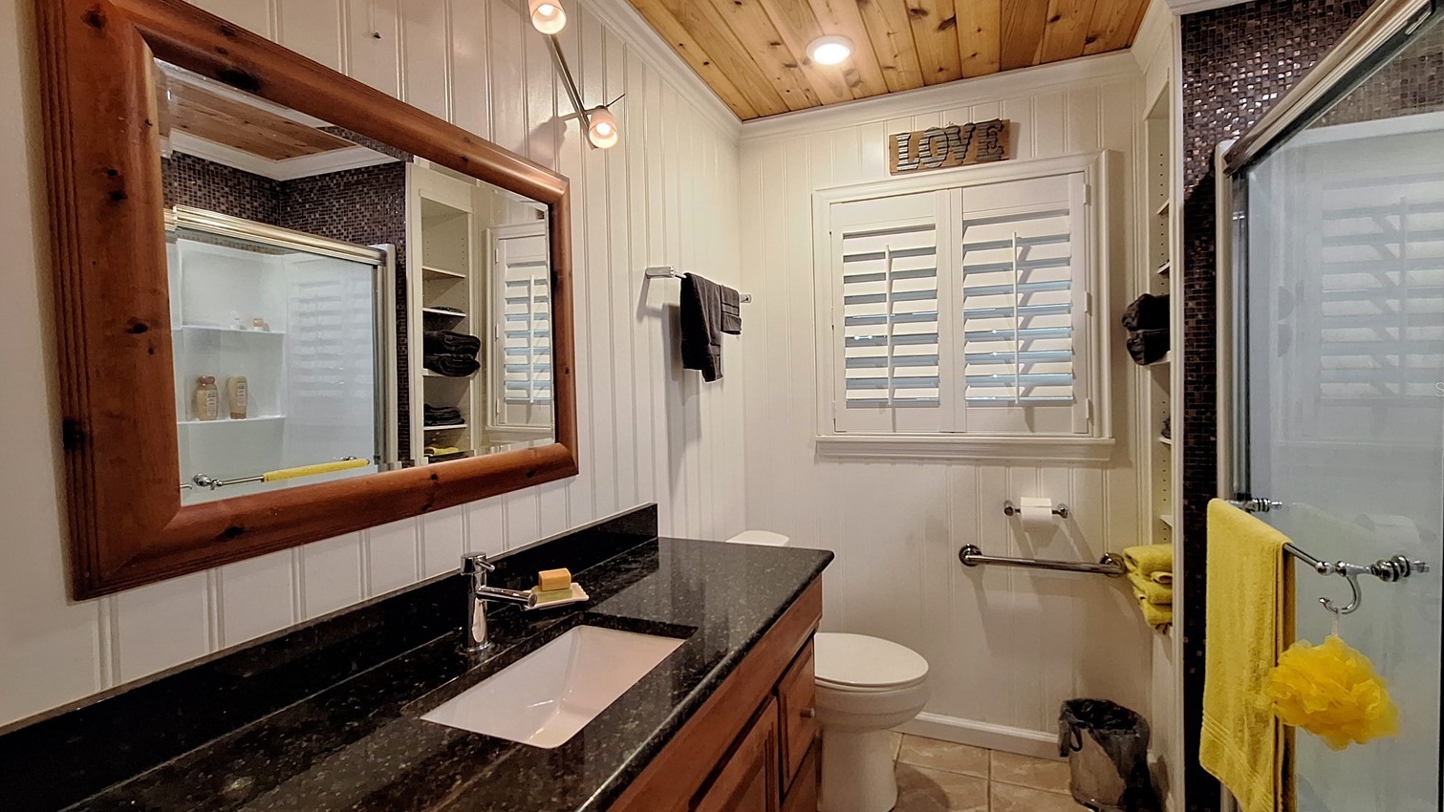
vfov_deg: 70.5
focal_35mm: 15
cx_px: 761
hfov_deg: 102.9
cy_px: 389
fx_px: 574
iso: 200
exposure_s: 1/40
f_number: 2.2
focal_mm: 1.74
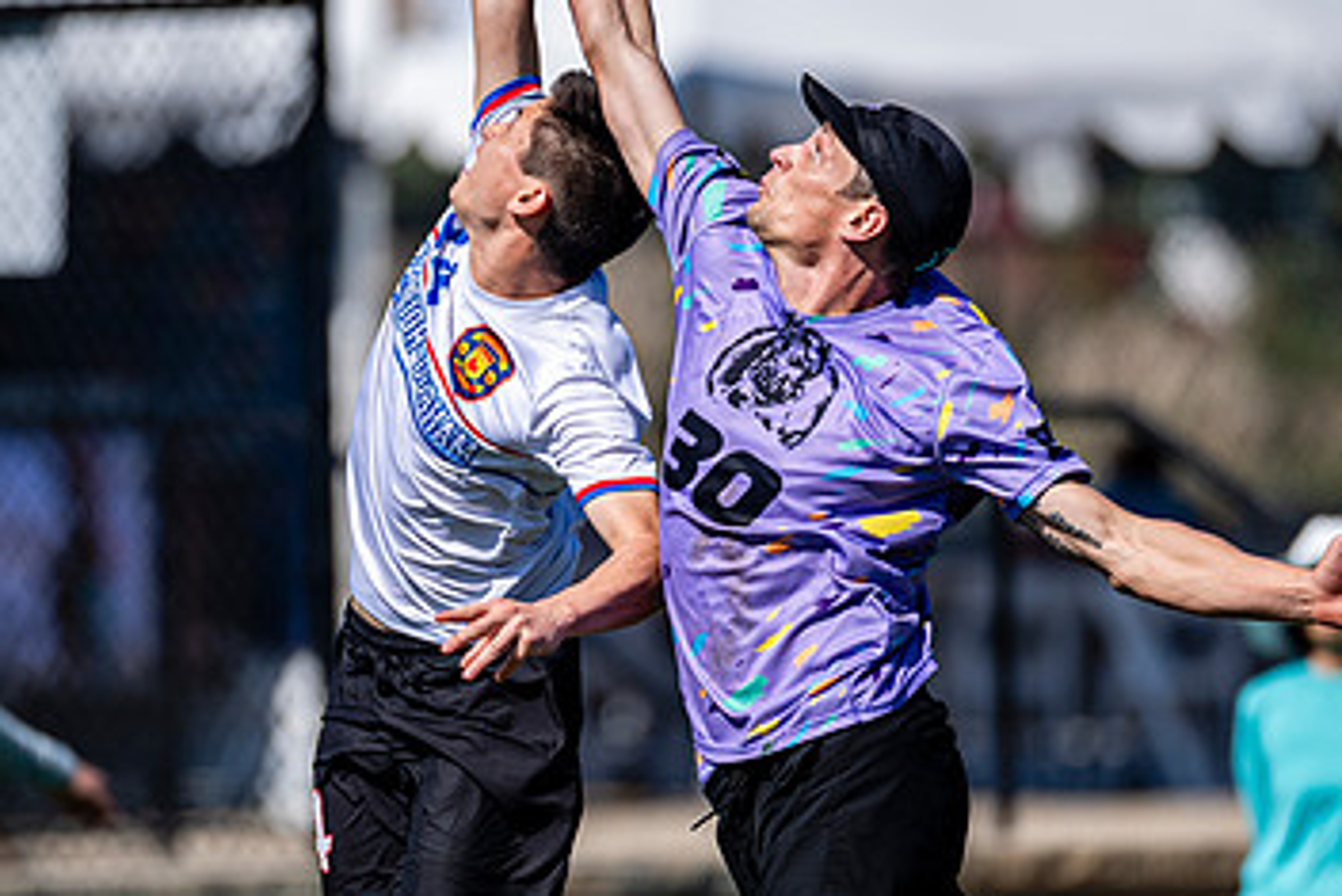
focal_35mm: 741
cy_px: 402
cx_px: 492
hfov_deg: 2.8
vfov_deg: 1.9
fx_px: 27633
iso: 110
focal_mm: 300
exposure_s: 1/2500
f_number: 3.2
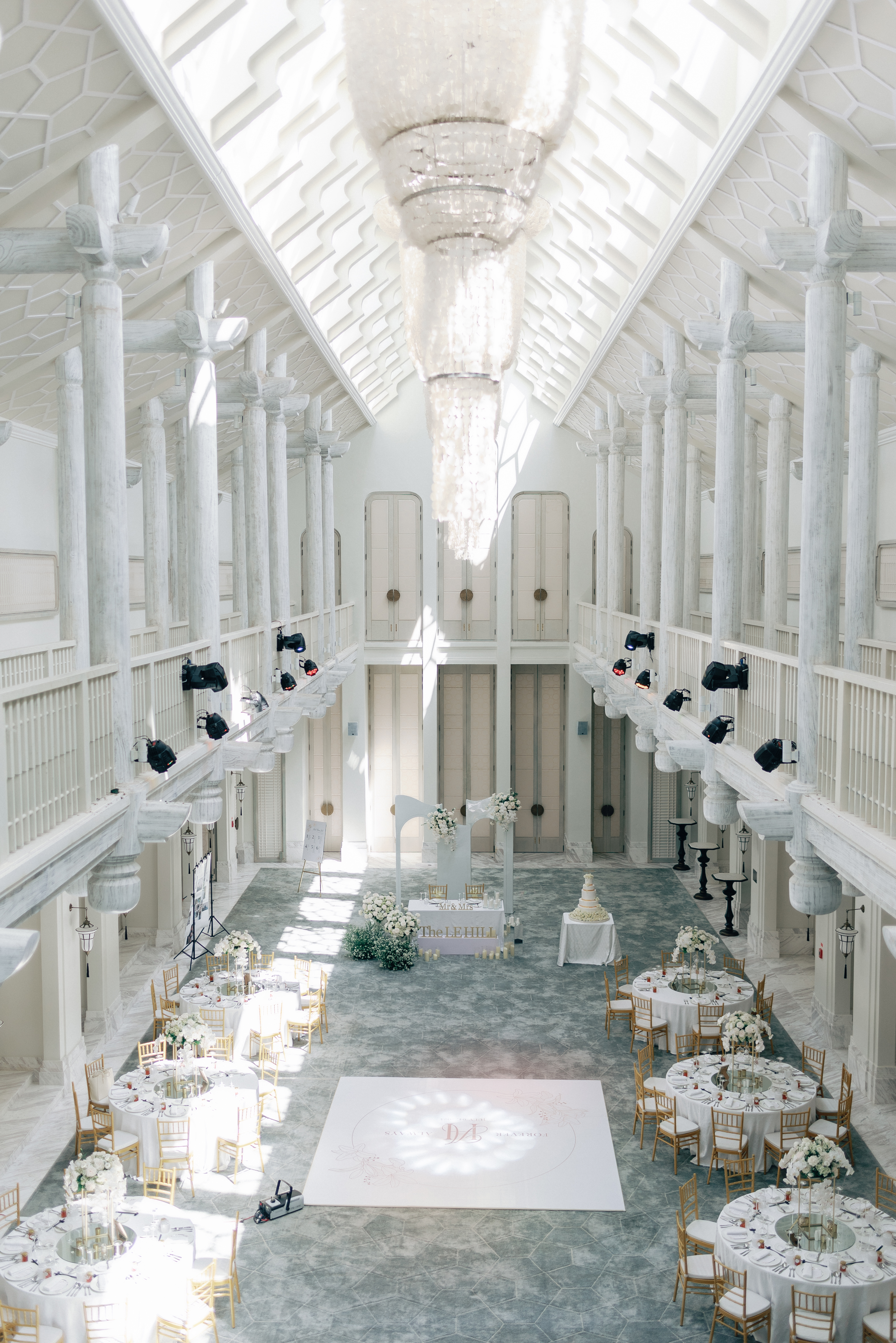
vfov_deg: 54.4
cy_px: 672
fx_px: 1305
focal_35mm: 35
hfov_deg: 37.9
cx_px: 448
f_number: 2
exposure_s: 1/400
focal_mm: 35
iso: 125
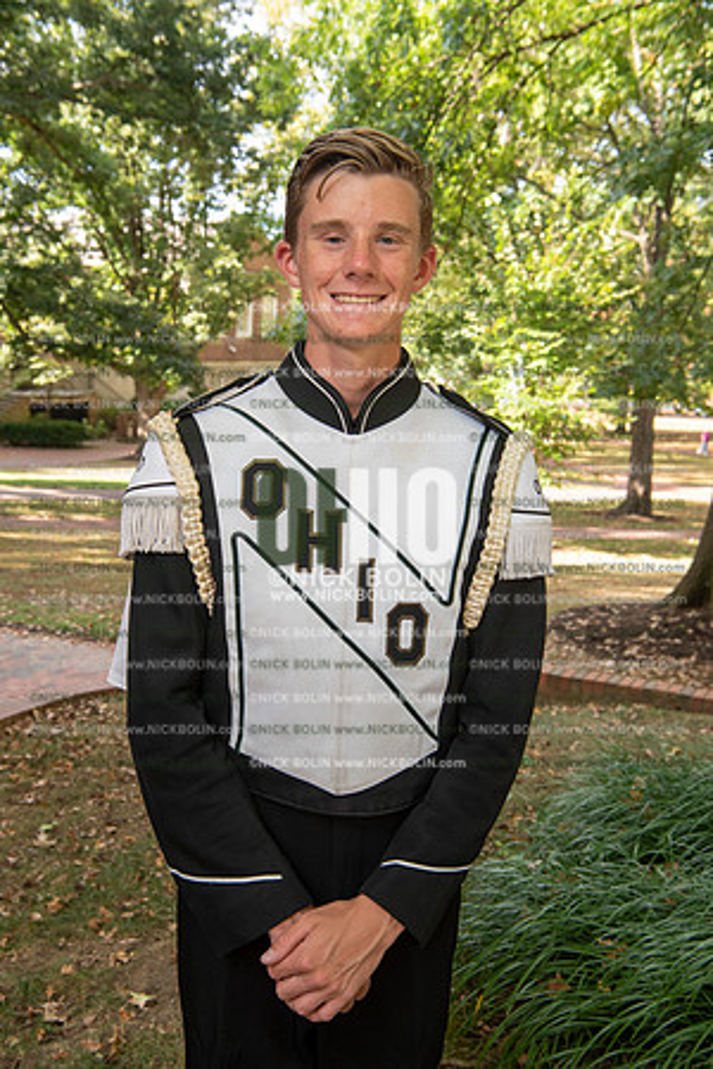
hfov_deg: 30.5
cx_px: 356
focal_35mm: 44
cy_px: 534
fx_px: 1307
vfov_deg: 44.5
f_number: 8
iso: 500
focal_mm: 44
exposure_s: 1/100
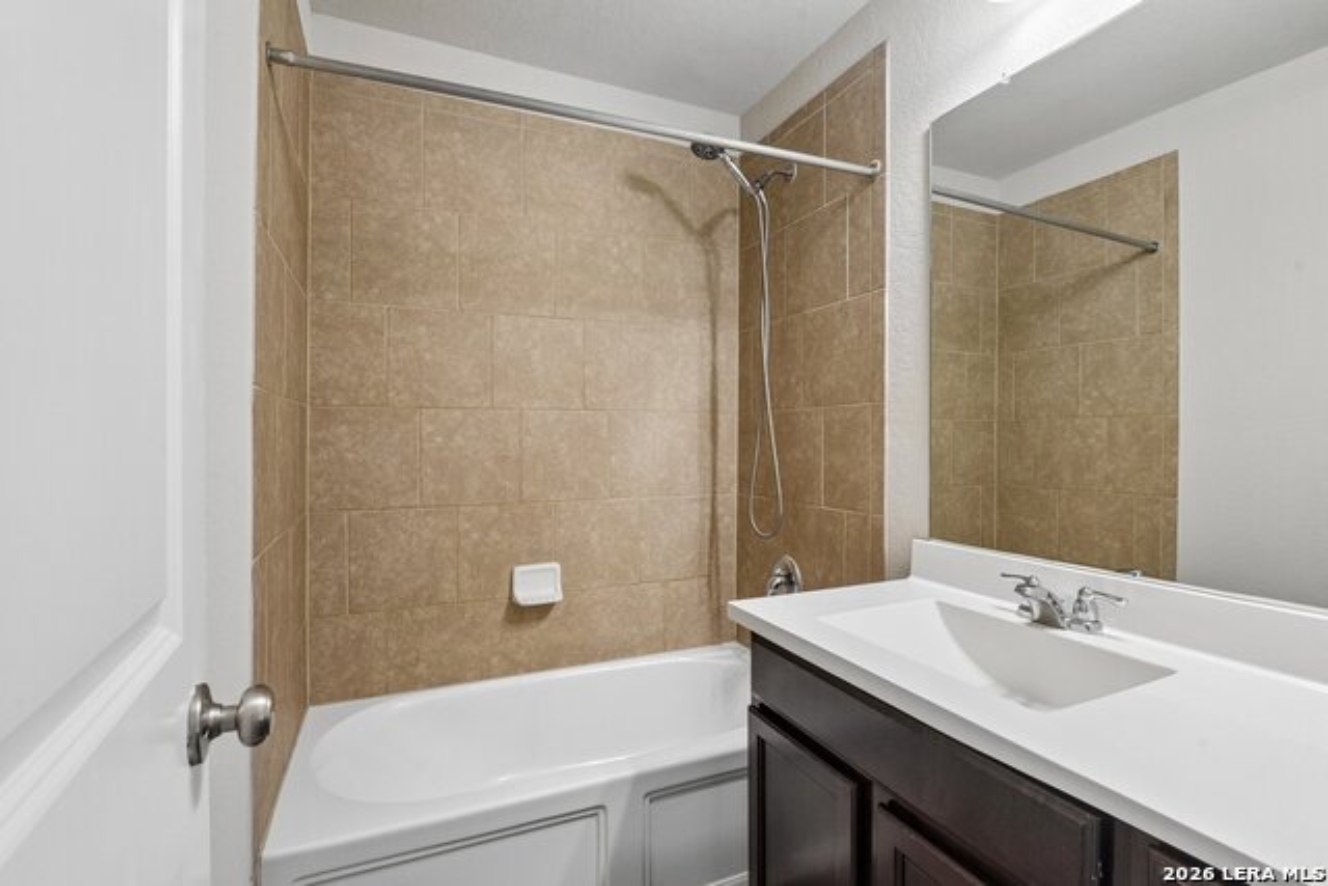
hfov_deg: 96.7
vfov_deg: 73.8
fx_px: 590
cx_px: 664
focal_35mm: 16
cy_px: 443
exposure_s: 1/15
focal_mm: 16
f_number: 8
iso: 1250
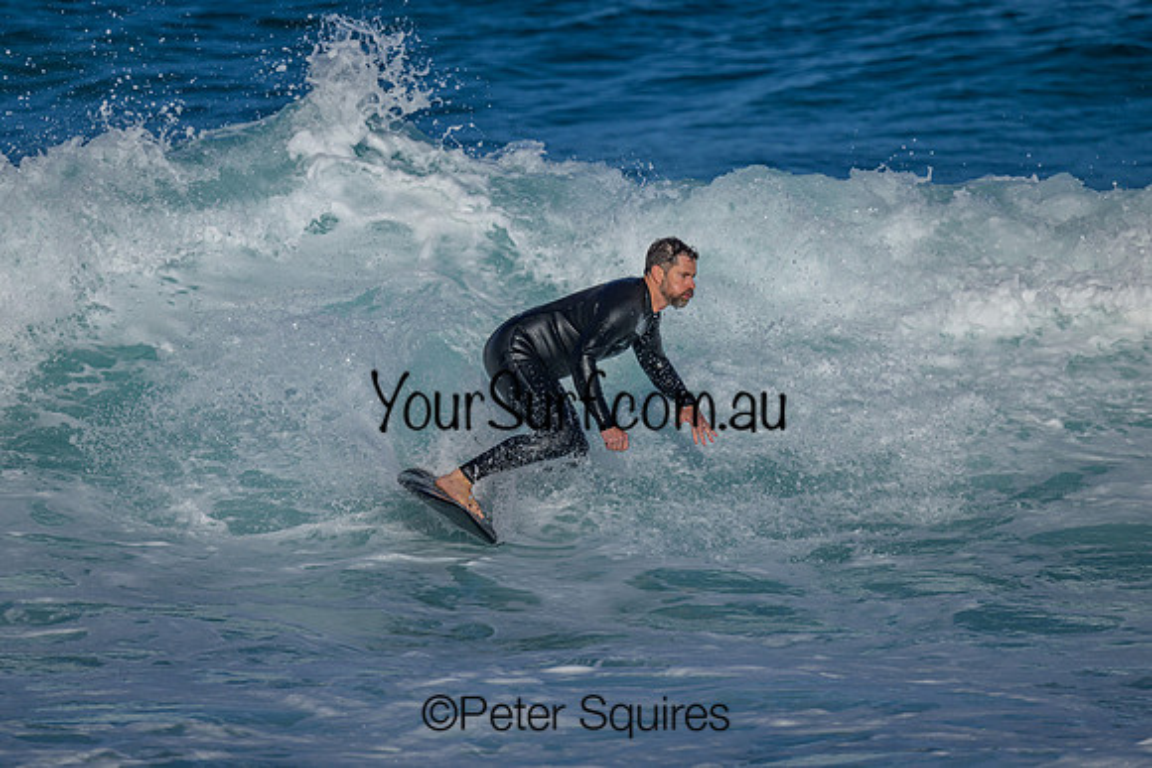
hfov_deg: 2.4
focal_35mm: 873
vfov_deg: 1.6
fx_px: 27941
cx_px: 523
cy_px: 408
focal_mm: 800
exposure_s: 1/2000
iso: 180
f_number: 8
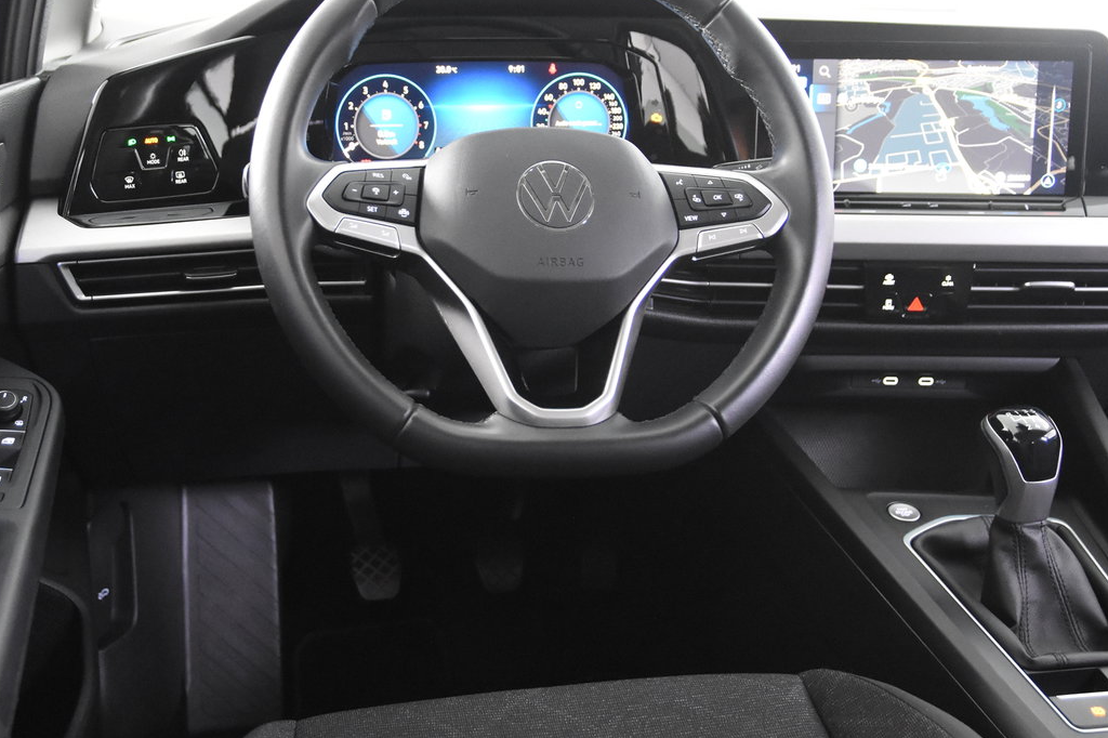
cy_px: 362
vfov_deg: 29.8
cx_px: 462
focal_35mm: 45
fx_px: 1384
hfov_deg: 43.5
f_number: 3
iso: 5600
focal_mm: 24
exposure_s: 1/40
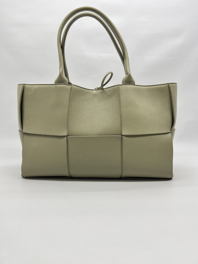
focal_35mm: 26
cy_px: 132
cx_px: 99
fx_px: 198
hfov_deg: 53.1
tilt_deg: -7.6
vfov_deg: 67.3
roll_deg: -0.6
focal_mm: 5.7
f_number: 1.5
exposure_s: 1/153
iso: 40
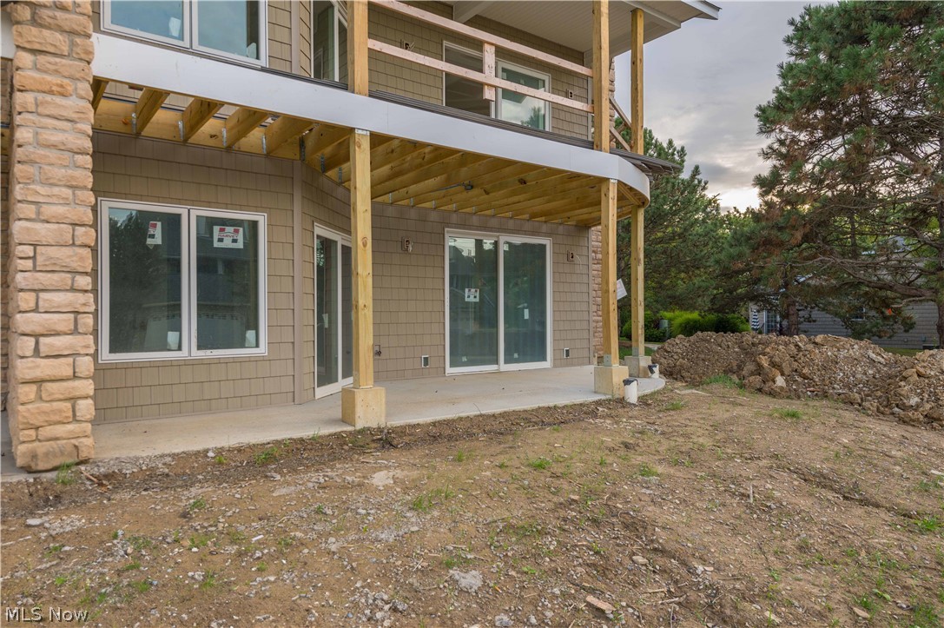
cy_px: 314
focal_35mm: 24
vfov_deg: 53.1
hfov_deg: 73.8
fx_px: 629
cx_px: 472
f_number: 8
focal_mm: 24
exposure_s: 1/80
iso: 200
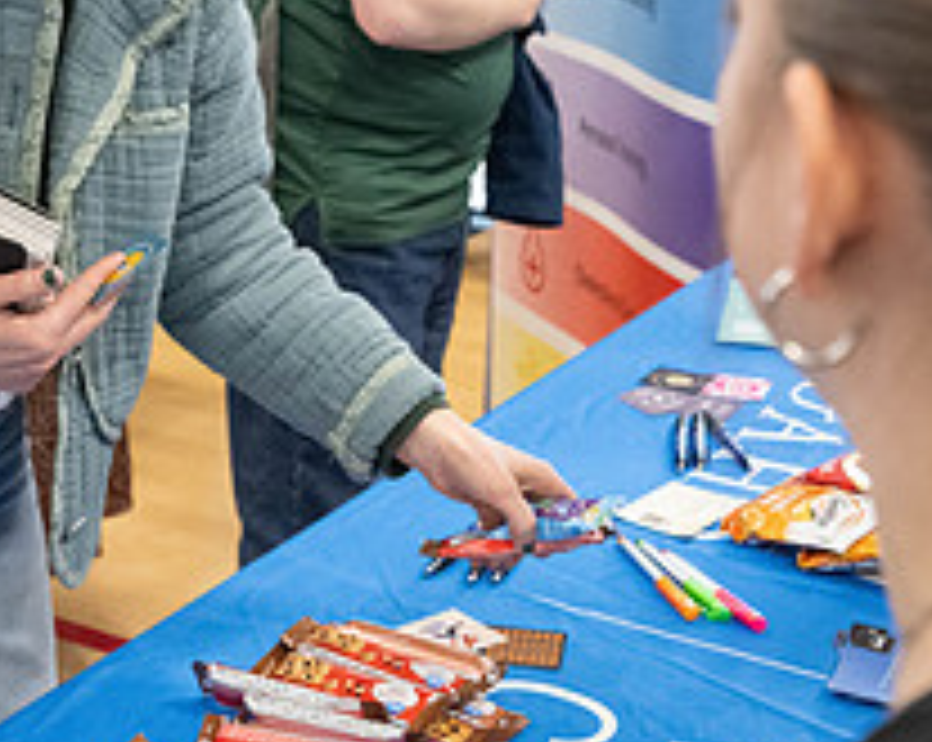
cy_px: -47
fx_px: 2176
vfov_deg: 18.7
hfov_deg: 24.2
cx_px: 414
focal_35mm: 79
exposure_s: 1/250
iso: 5000
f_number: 4
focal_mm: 30
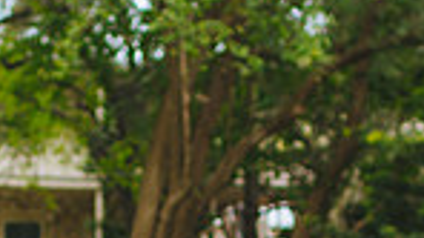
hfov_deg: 14.9
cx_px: 180
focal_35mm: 144
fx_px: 1618
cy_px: 489
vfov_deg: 8.0
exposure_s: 1/500
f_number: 2
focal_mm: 35
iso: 80
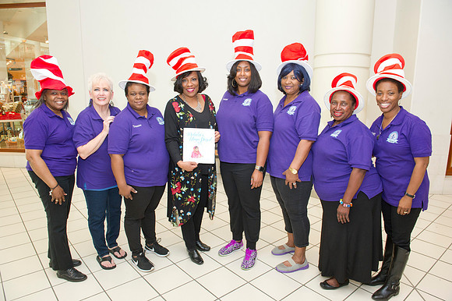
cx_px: 226
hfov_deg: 73.8
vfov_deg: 53.1
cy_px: 150
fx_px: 301
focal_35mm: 24
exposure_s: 1/200
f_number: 5.6
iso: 1250
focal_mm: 24
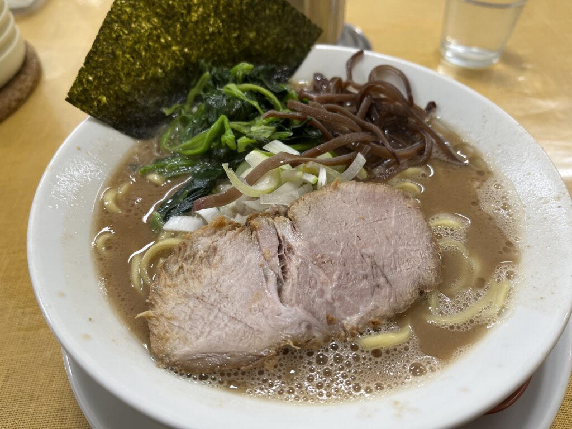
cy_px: 214
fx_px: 430
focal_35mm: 26
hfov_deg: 67.3
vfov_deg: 53.1
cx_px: 286
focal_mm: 5.1
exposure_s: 1/100
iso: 100
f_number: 1.6
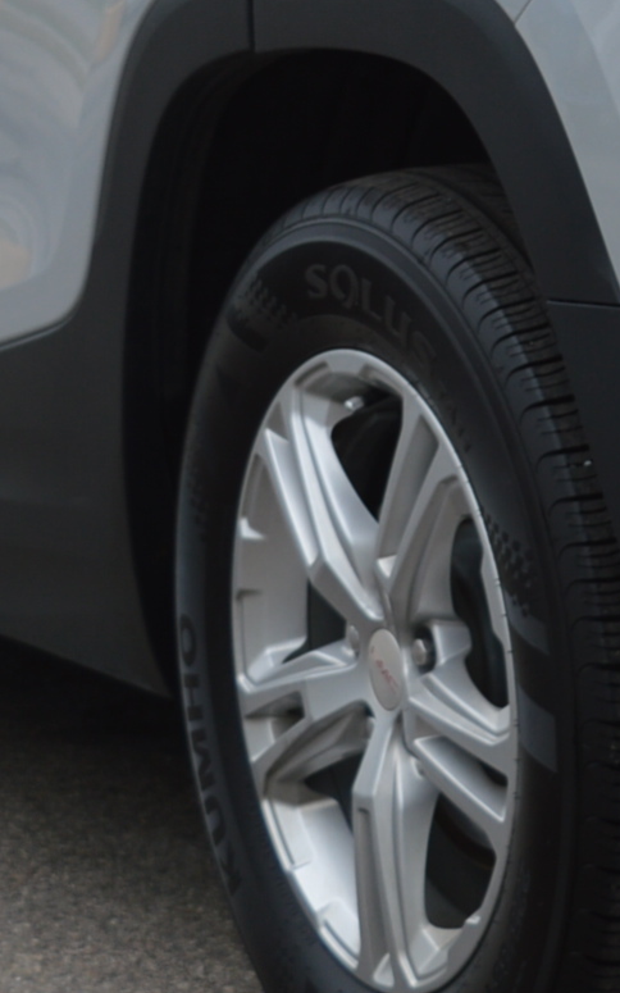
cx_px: 943
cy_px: -28
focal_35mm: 172
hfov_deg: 7.5
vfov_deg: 12.0
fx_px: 4652
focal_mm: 29
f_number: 5.6
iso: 100
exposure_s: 1/125
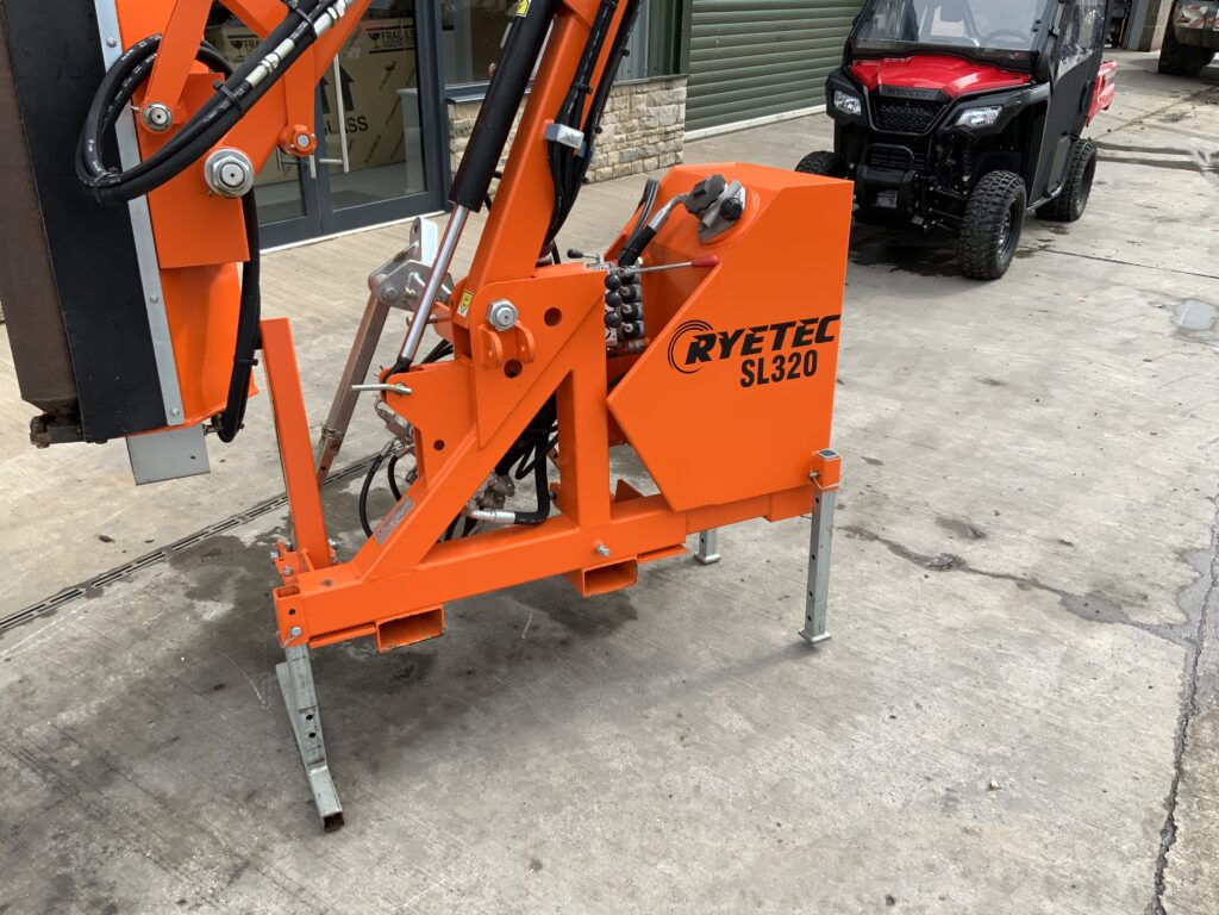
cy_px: 458
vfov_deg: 48.2
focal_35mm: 29
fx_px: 1021
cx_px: 610
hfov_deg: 61.7
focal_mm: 3
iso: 16
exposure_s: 1/599
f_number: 1.8
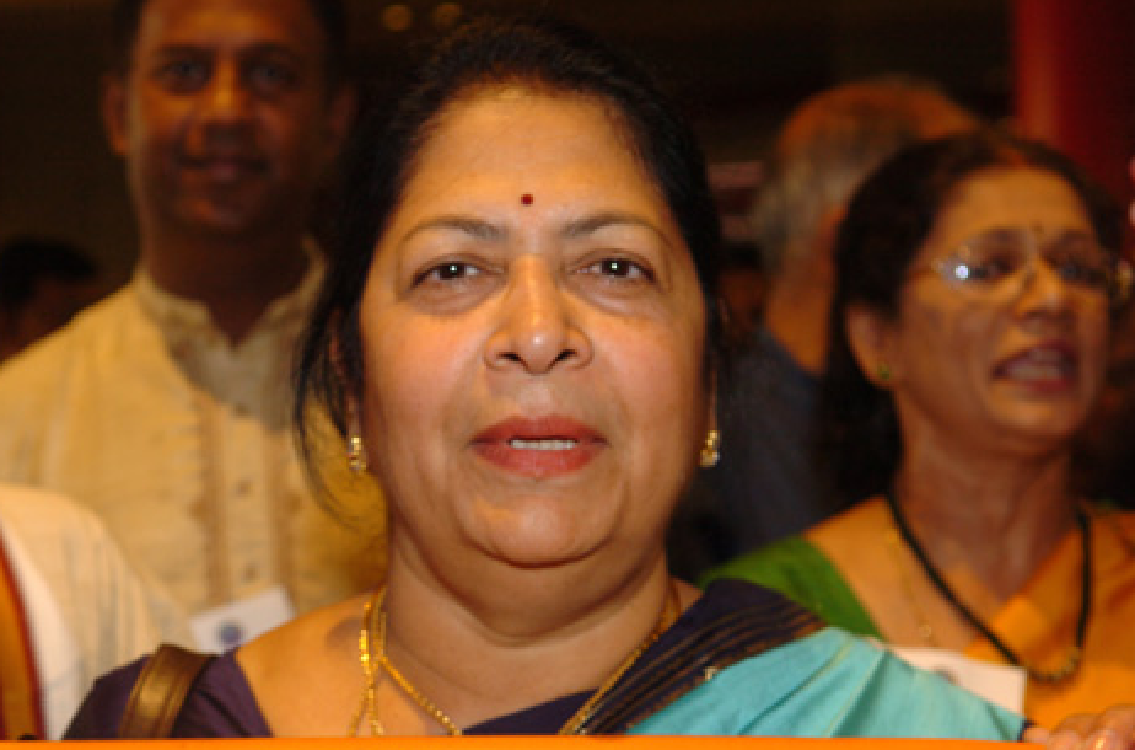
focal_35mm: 78
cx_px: 486
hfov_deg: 26.0
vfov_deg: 17.4
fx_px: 2452
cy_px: 427
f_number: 3.5
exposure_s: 1/30
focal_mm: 40
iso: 400
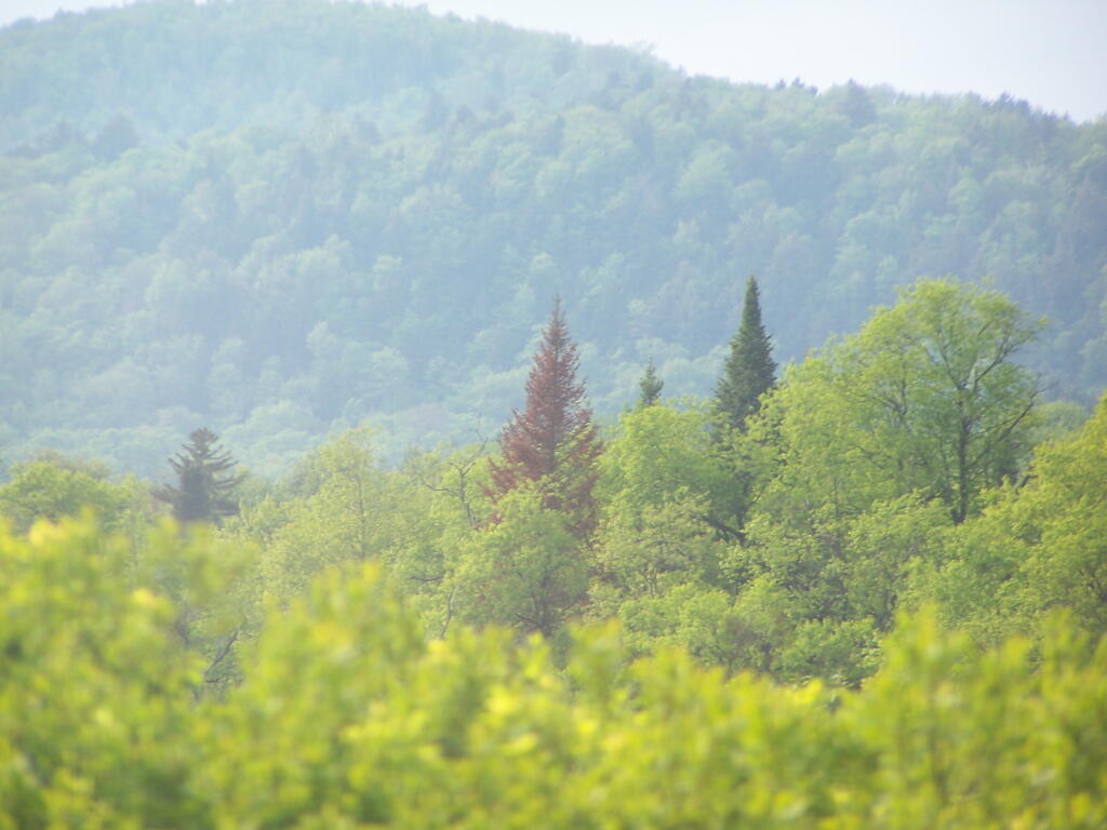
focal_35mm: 337
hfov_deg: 5.9
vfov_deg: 4.4
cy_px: 415
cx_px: 554
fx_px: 10777
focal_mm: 55.9
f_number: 3.6
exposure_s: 1/400
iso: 80
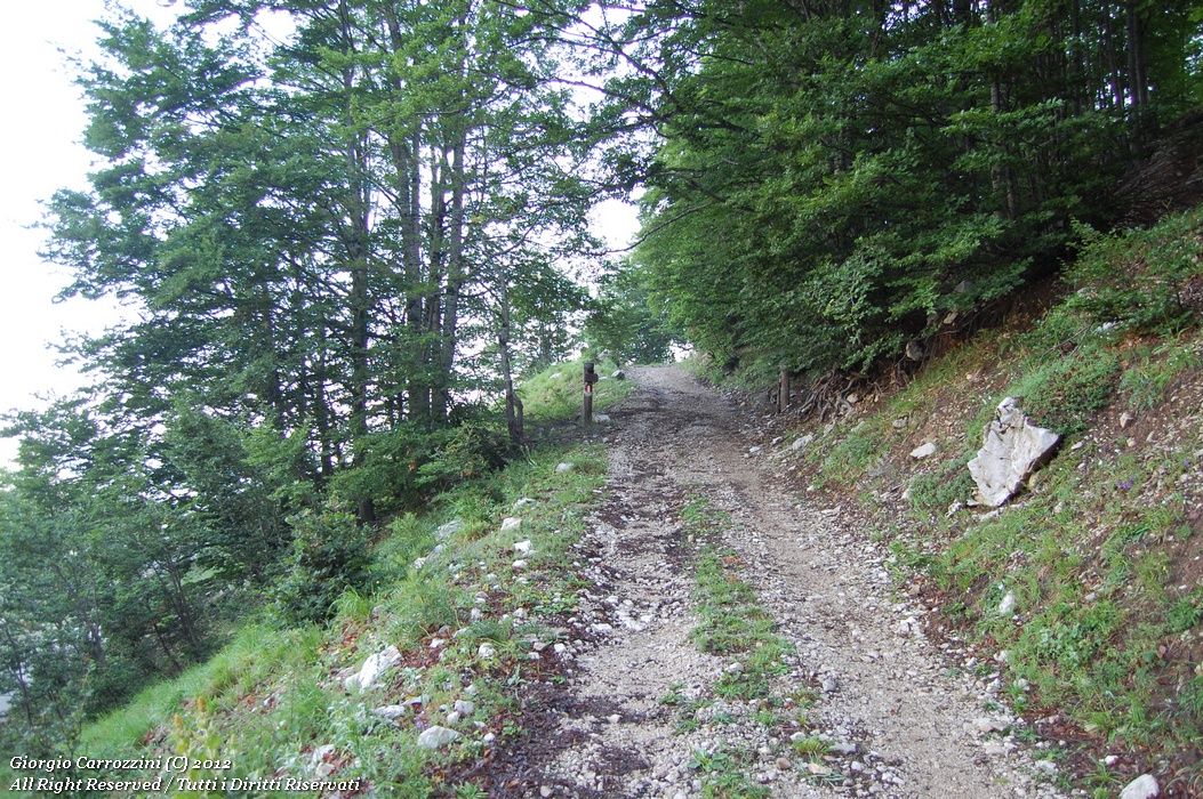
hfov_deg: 67.4
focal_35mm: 27
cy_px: 400
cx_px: 602
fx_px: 901
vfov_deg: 47.8
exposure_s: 1/80
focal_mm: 18
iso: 400
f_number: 4.5
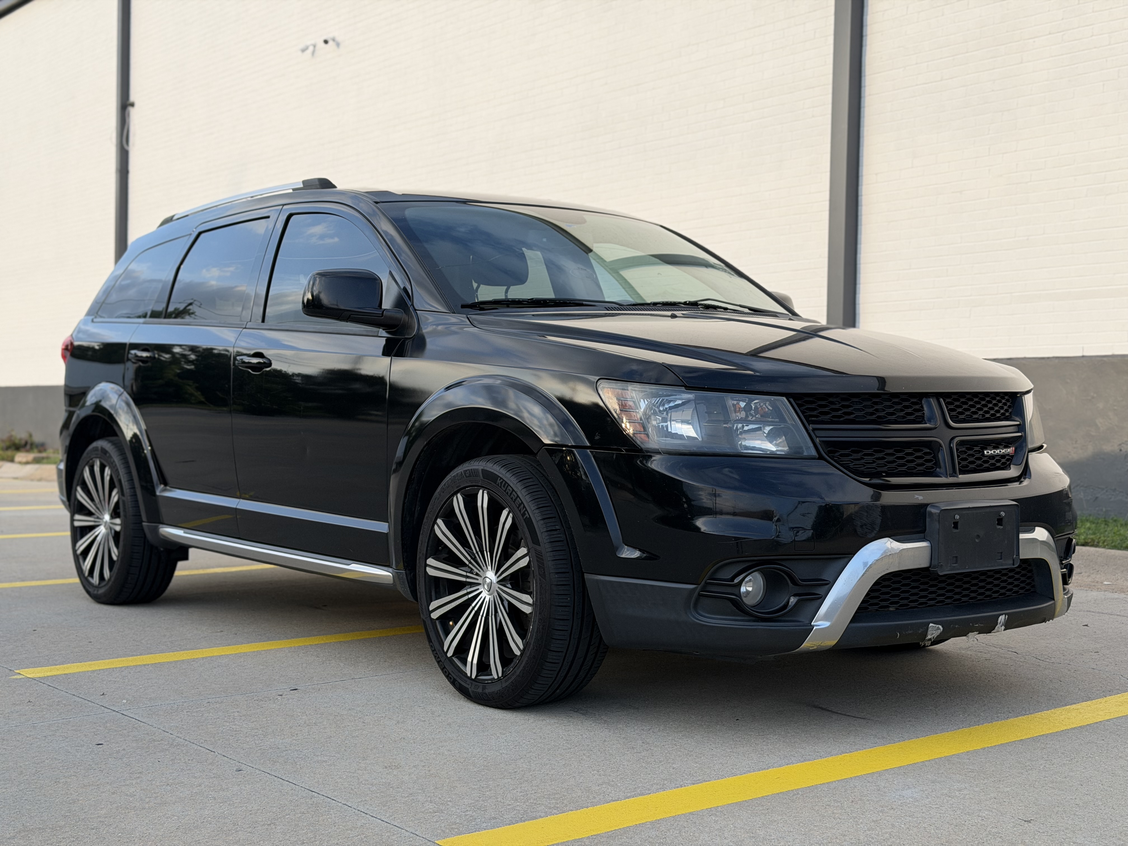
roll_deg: -0.6
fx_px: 1564
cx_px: 564
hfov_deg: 39.7
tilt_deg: +1.1
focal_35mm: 48
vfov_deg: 30.3
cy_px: 423
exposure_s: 1/951
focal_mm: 6.76
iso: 64
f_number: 1.78
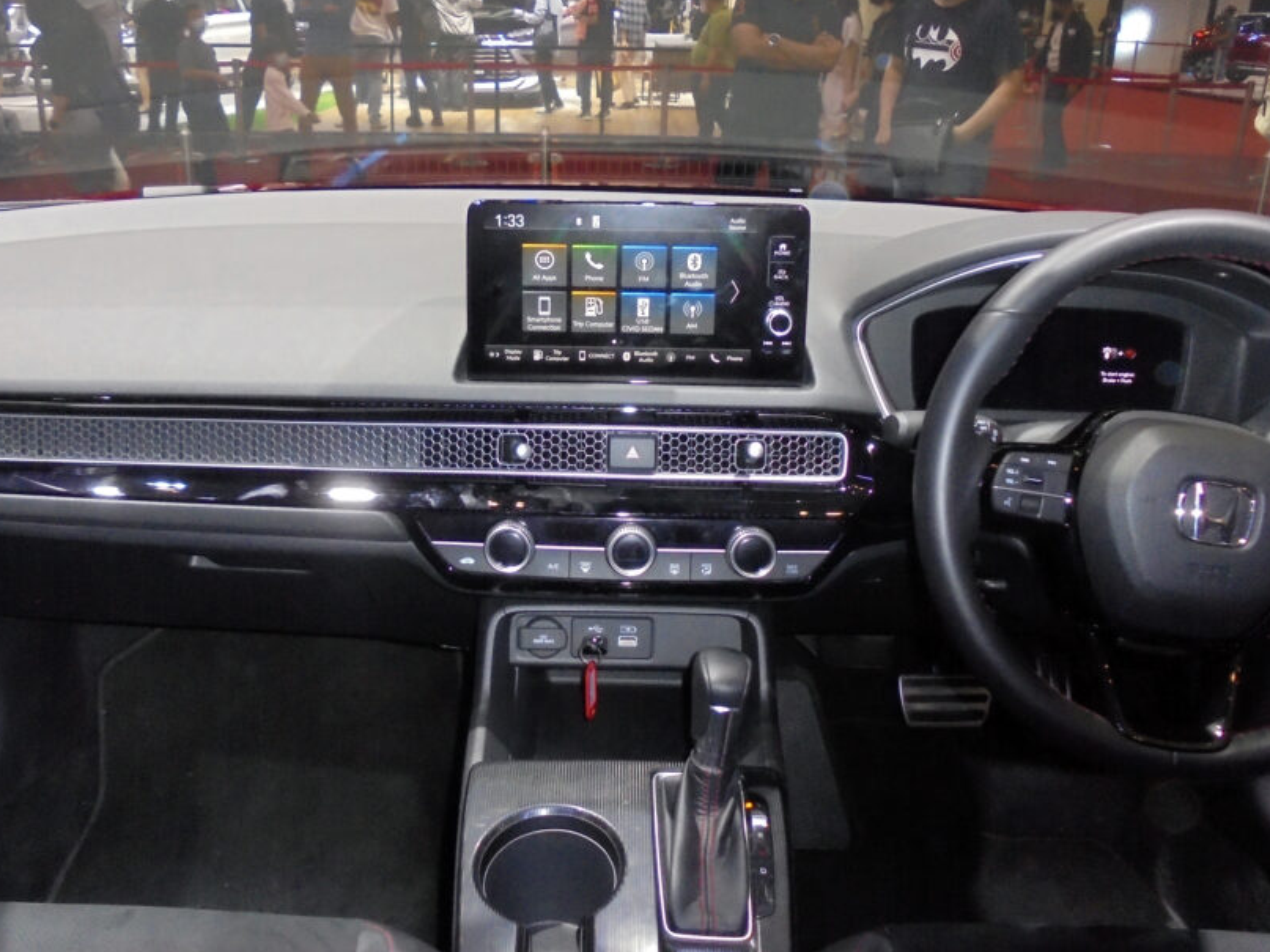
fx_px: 1211
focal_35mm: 33
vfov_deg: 42.9
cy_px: 488
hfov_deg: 55.3
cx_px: 582
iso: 1600
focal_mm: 4.6
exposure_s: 1/60
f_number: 3.5
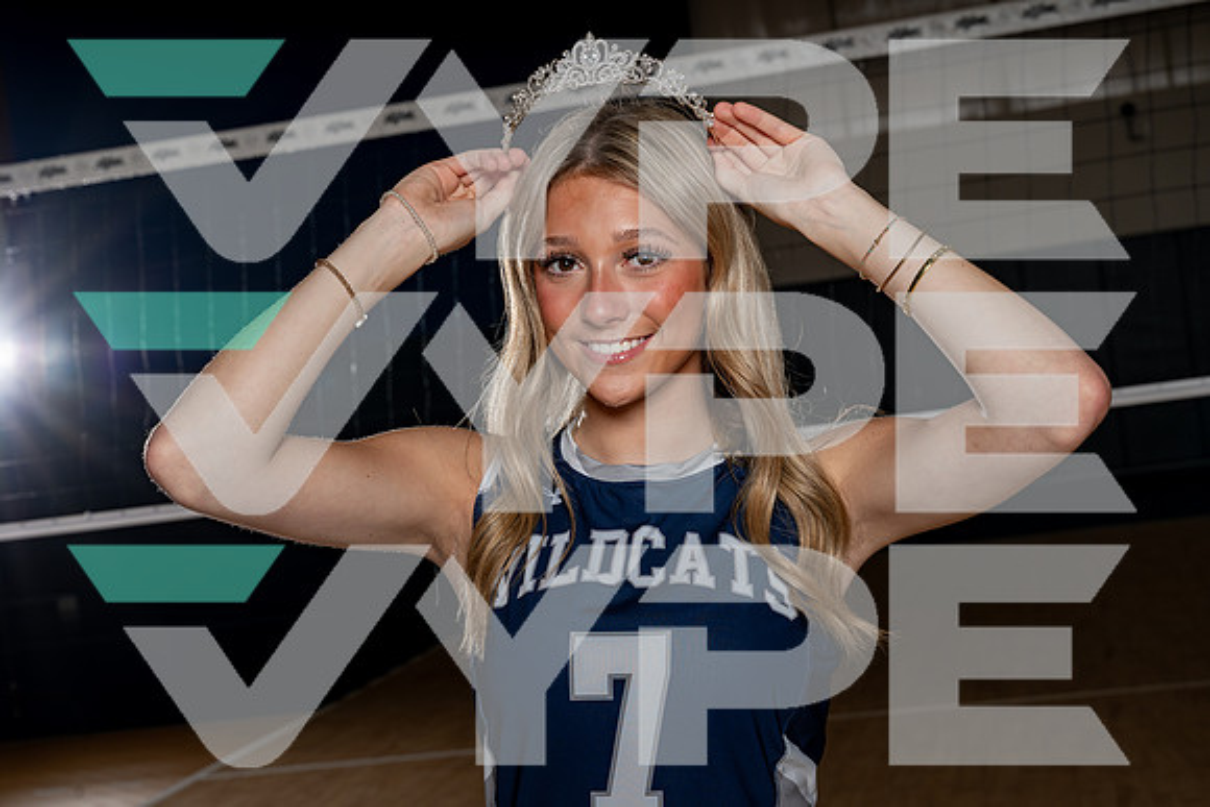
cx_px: 605
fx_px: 2084
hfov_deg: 32.4
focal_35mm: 62
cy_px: 404
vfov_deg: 21.9
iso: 100
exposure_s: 1/250
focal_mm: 62
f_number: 8
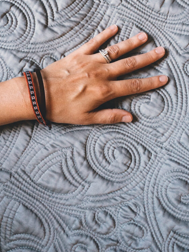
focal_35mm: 50
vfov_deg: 37.8
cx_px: 92
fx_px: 364
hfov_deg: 29.1
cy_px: 84
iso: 160
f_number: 2.2
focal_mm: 4.15
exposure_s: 1/30
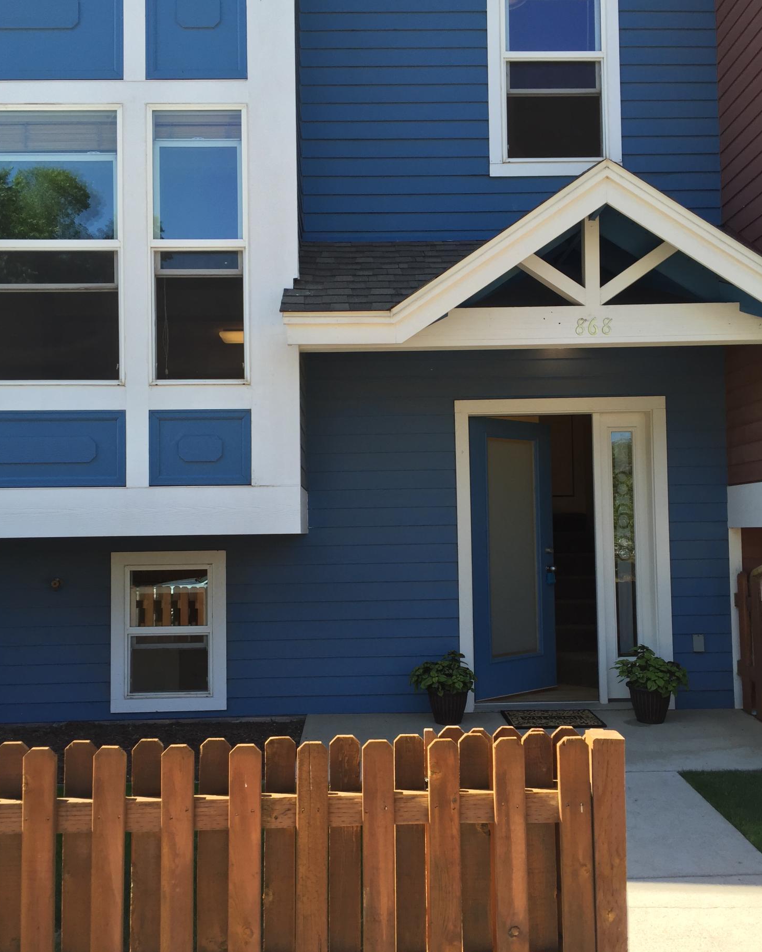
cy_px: 496
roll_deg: +1.5
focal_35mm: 31
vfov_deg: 57.2
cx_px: 377
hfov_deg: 47.1
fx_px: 874
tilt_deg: +4.5
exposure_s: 1/471
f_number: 2.2
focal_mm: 4.15
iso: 32
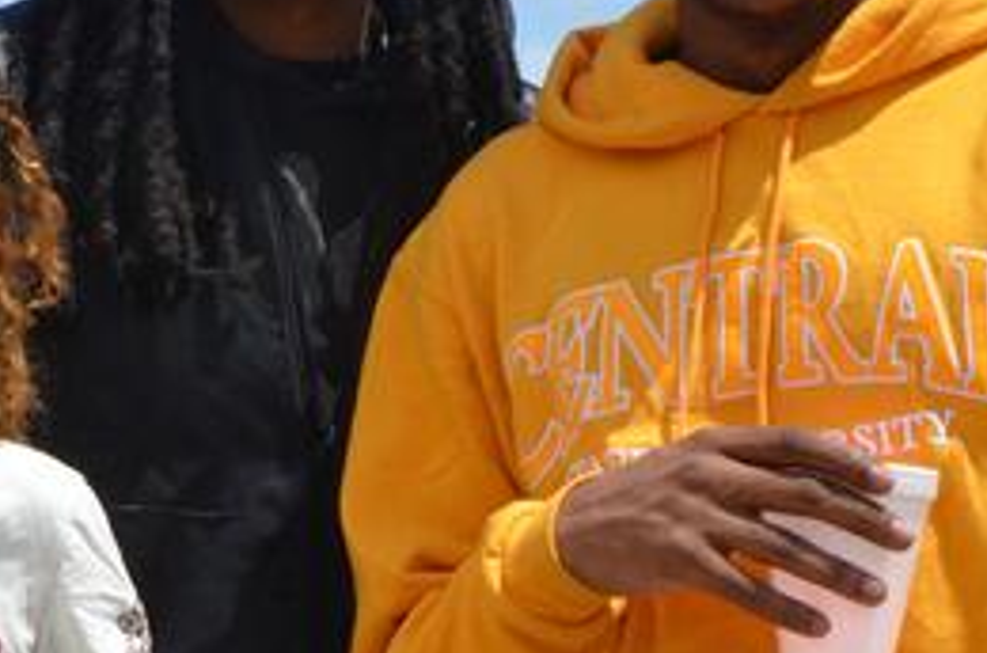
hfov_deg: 11.6
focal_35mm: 177
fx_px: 4841
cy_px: 197
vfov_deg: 7.7
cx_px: 239
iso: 1250
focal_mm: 48
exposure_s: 1/1000
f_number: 16
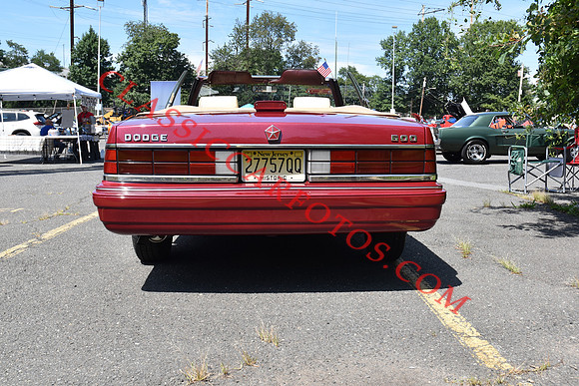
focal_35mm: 36
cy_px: 193
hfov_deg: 53.1
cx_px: 290
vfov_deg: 36.9
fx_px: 579
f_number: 8
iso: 220
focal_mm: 24
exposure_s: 1/250
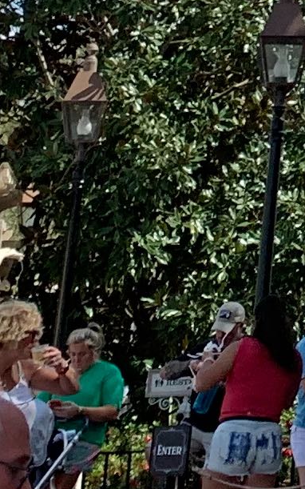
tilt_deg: +20.1
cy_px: -470
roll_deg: +1.8
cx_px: 1111
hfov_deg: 6.2
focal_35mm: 182
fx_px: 2420
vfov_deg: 10.6
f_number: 1.8
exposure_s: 1/1536
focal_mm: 4.25
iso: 25
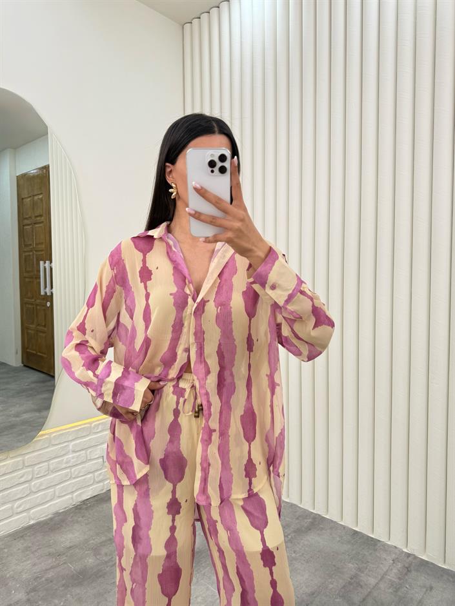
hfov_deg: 56.8
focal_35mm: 24
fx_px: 421
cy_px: 303
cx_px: 228
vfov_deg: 71.6
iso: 80
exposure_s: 1/412
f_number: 1.78
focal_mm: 6.76
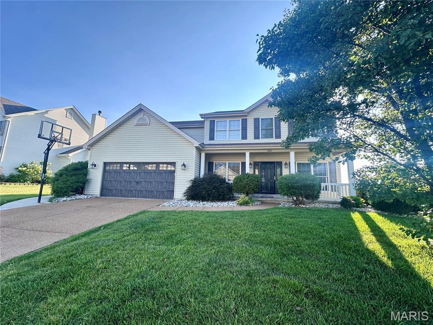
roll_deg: -2.1
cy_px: 162
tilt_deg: +9.0
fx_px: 175
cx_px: 216
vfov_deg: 85.7
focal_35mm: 14
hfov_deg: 102.1
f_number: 2.2
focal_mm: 2.22
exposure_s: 1/396
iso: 40
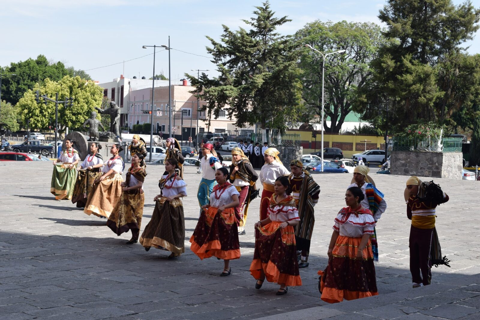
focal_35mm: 60
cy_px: 160
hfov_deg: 33.4
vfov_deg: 22.6
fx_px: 800
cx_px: 240
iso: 200
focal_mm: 40
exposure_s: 1/320
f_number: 9
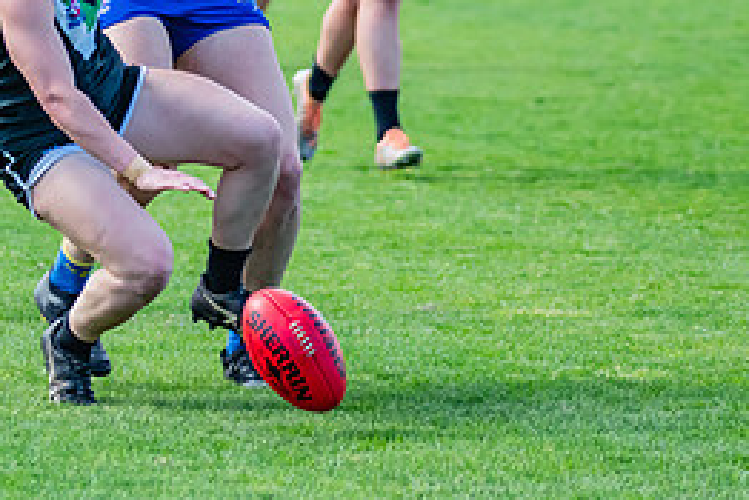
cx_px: 98
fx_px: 9388
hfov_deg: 4.6
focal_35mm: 451
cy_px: 88
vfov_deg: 3.1
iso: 800
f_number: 4.5
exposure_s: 1/1600
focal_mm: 170
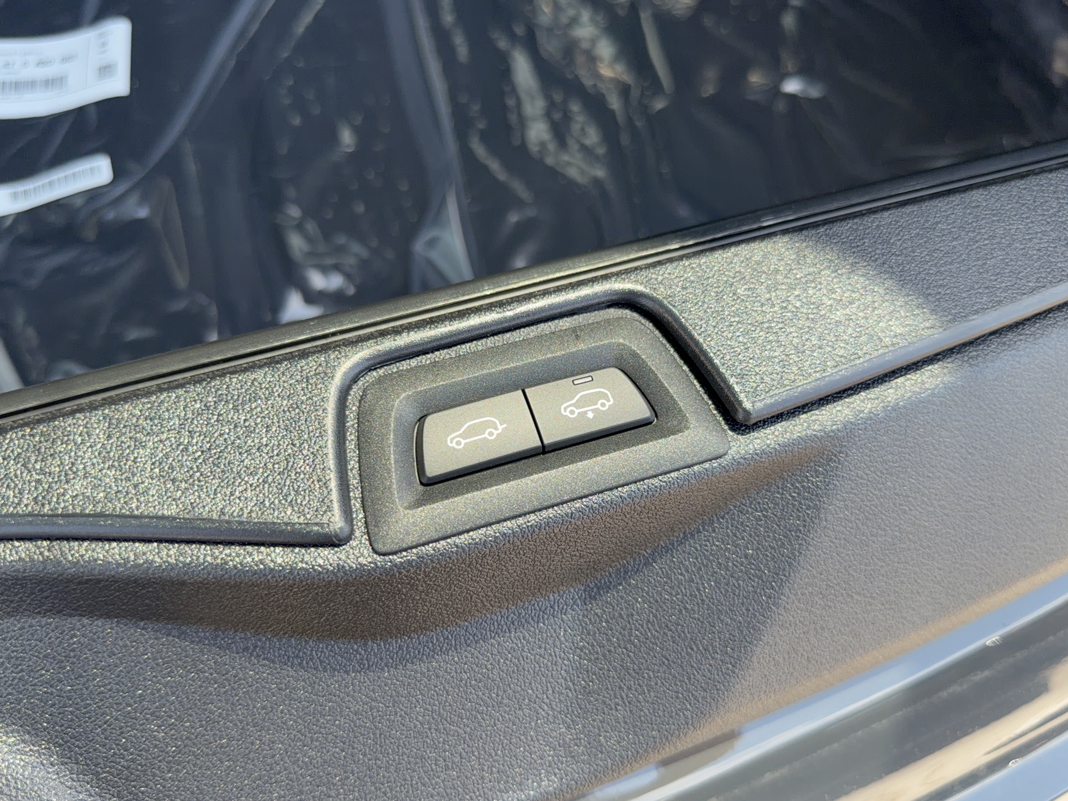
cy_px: 400
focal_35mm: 29
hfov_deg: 61.7
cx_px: 534
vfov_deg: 48.2
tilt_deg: -62.0
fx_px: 895
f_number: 1.78
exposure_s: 1/563
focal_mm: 6.76
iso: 80
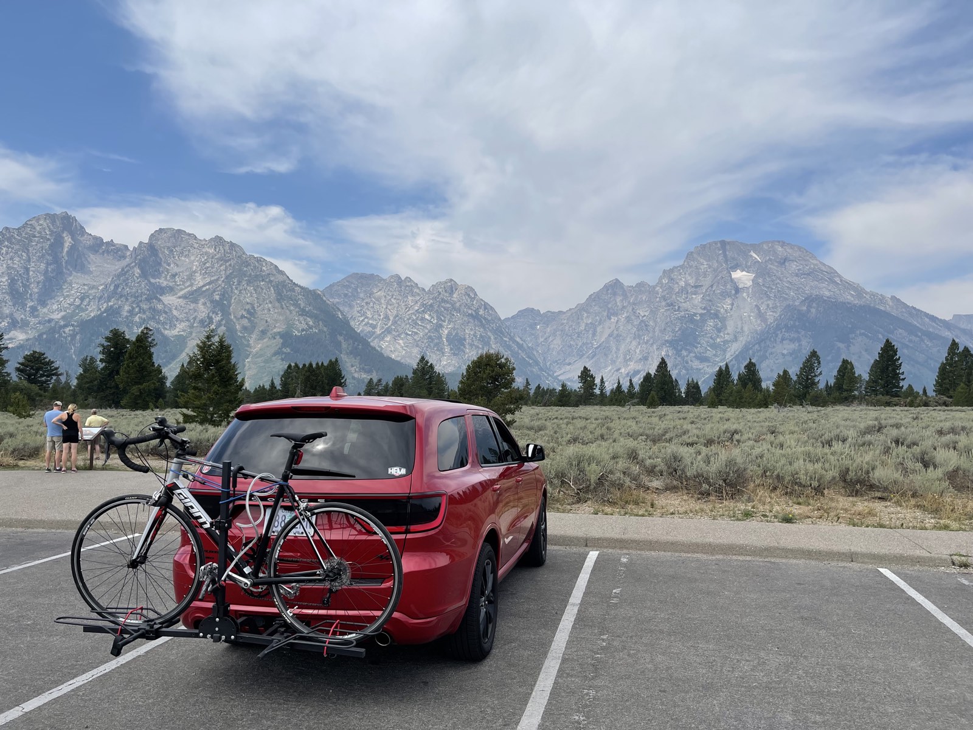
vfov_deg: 53.1
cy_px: 365
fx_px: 731
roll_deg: -0.3
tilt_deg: +3.7
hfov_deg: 67.3
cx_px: 486
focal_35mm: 26
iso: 32
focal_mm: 5.1
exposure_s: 1/4902
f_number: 1.6
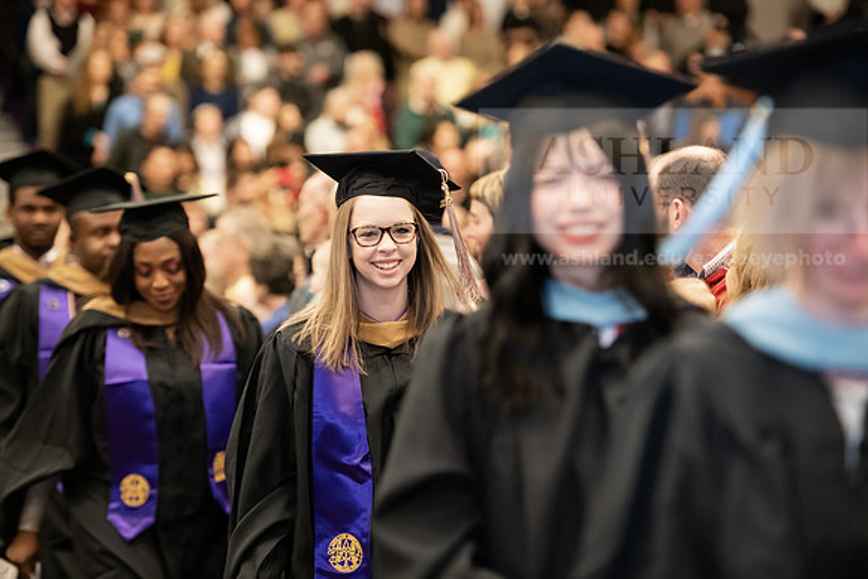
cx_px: 434
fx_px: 3256
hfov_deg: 15.2
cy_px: 290
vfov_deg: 10.2
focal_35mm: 135
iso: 2500
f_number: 3.2
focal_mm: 135
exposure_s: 1/200
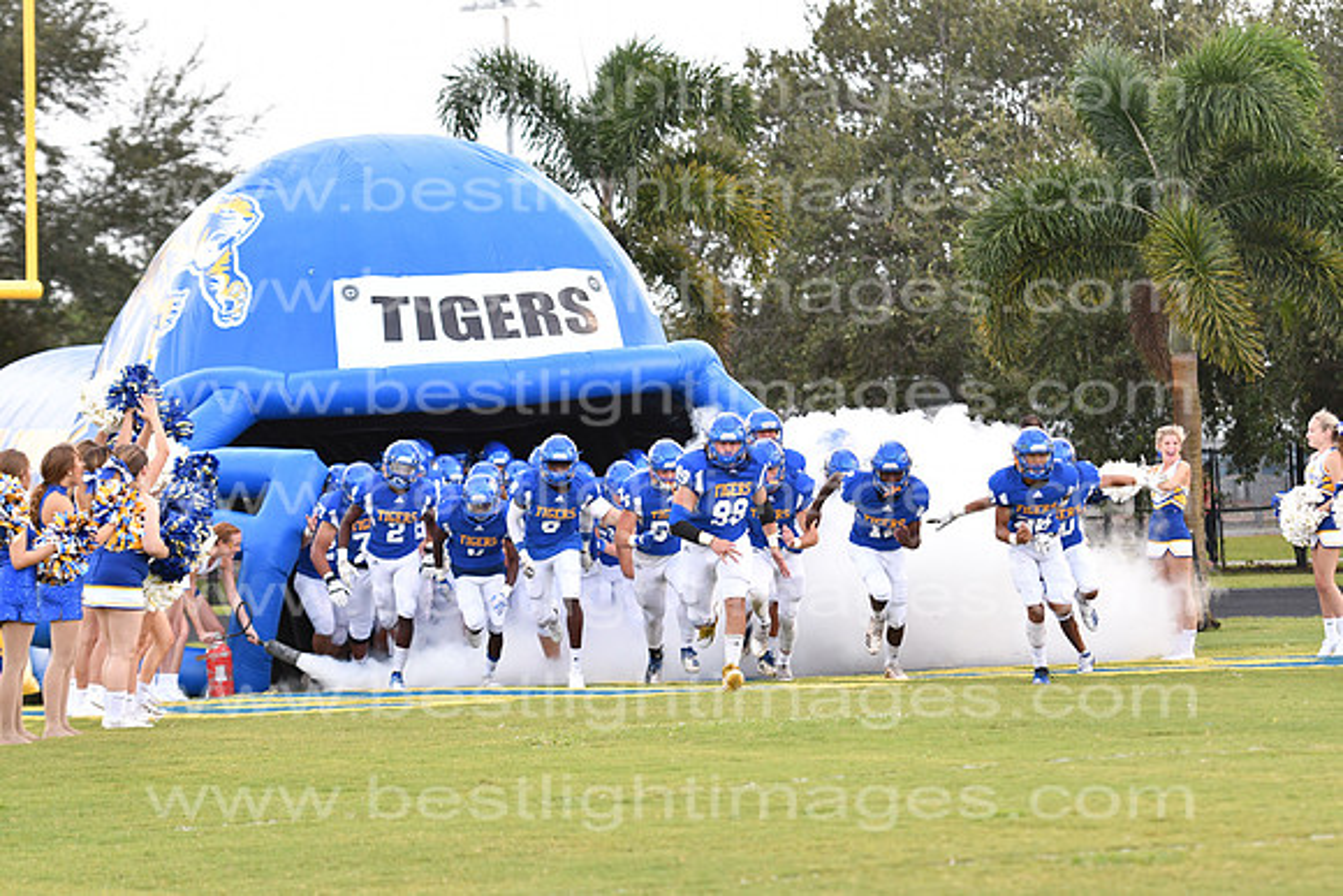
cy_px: 448
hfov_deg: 11.2
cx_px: 672
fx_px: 6828
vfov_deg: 7.5
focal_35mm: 183
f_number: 3.2
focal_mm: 122
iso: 800
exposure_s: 1/500
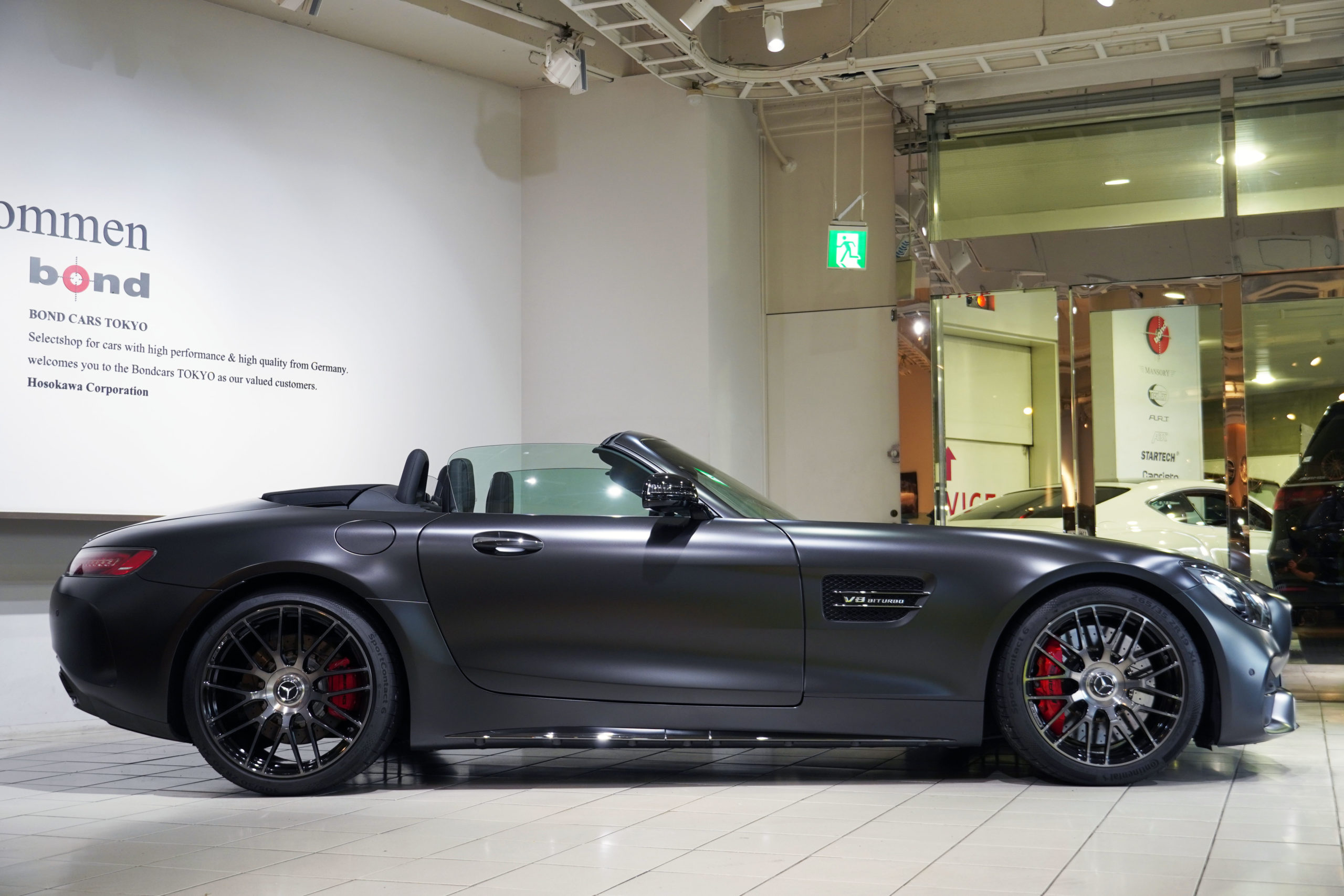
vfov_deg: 29.9
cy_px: 448
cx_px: 672
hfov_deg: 43.6
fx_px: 1680
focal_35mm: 45
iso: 320
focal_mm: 30
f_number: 4.5
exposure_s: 1/50
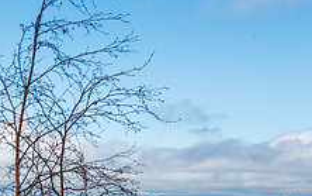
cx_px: -90
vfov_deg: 9.8
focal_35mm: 133
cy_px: 213
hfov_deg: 15.0
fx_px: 1131
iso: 125
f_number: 11
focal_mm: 50
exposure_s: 1/400
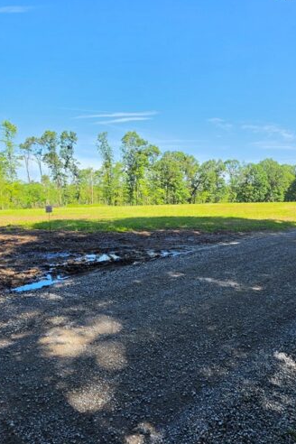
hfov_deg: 56.7
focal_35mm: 22
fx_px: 271
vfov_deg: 78.0
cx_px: 180
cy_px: 258
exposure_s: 1/809
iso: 32
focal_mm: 2.2
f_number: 1.9
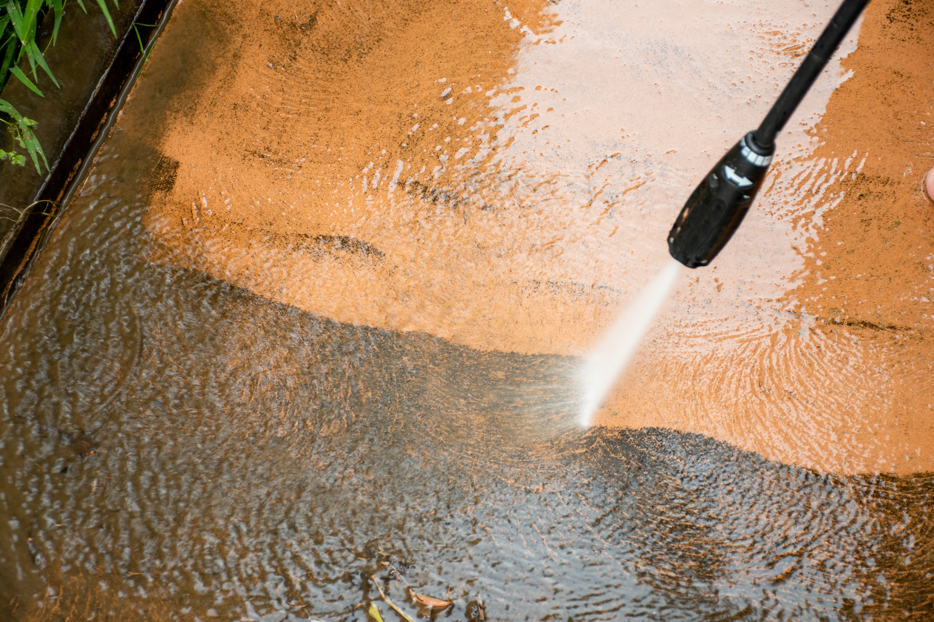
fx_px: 2179
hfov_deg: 24.2
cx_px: 467
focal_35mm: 84
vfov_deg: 16.3
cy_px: 311
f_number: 4.8
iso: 200
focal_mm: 56
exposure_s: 1/160
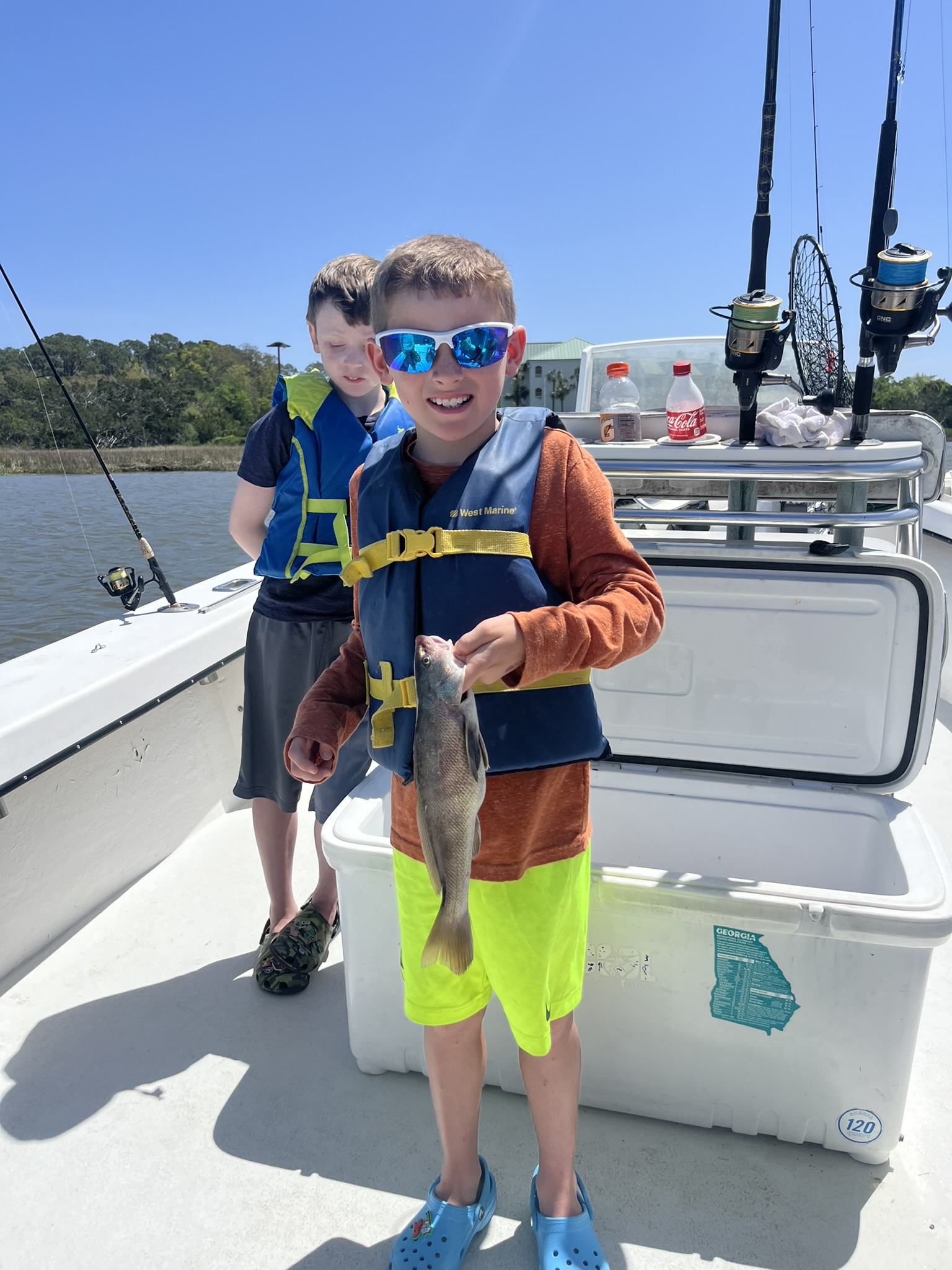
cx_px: 476
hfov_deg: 53.1
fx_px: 953
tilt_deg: -10.1
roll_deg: +2.3
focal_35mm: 26
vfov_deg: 67.3
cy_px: 635
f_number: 1.6
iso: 50
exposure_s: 1/4016
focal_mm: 5.1
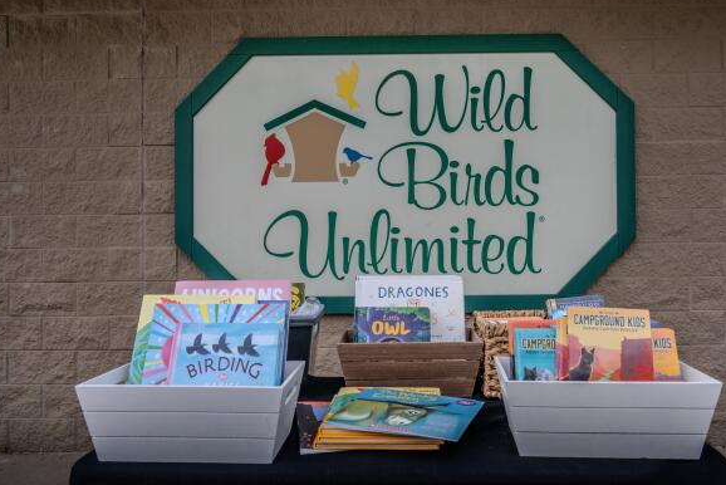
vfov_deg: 45.0
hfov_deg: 63.5
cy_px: 253
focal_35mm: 29
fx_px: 585
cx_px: 391
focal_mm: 26
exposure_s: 1/250
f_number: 10
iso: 400
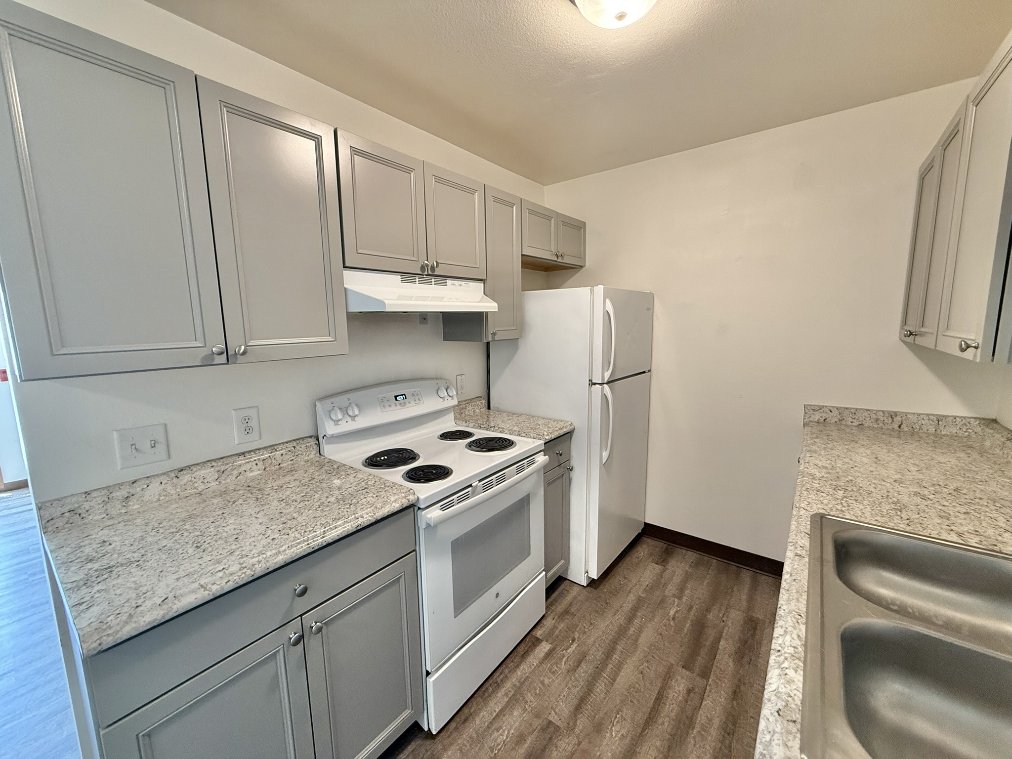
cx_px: 506
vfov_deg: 85.7
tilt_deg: -8.2
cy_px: 380
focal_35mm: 14
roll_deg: +1.1
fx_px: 409
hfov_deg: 102.1
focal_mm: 2.22
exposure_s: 1/60
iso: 250
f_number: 2.2
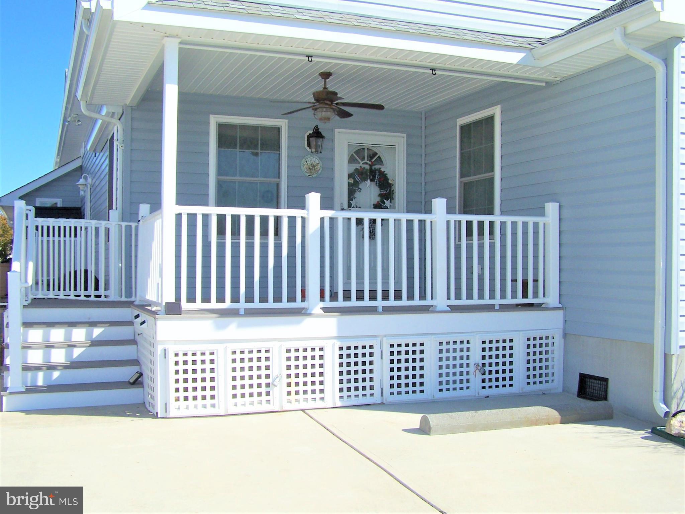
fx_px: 752
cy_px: 257
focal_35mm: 38
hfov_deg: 49.0
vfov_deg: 37.7
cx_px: 342
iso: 80
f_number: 4
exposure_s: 1/1000
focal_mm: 6.3
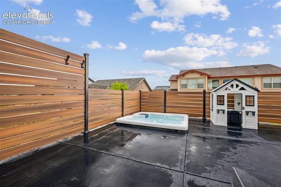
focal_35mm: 15
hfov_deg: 100.4
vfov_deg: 77.3
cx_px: 140
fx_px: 117
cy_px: 94
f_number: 11
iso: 800
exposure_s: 1/250
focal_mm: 15
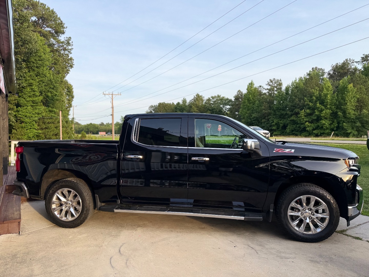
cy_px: 138
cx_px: 184
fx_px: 256
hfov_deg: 71.6
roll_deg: -0.5
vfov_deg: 56.8
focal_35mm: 24
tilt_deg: -0.4
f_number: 1.78
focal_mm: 6.76
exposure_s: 1/943
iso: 80
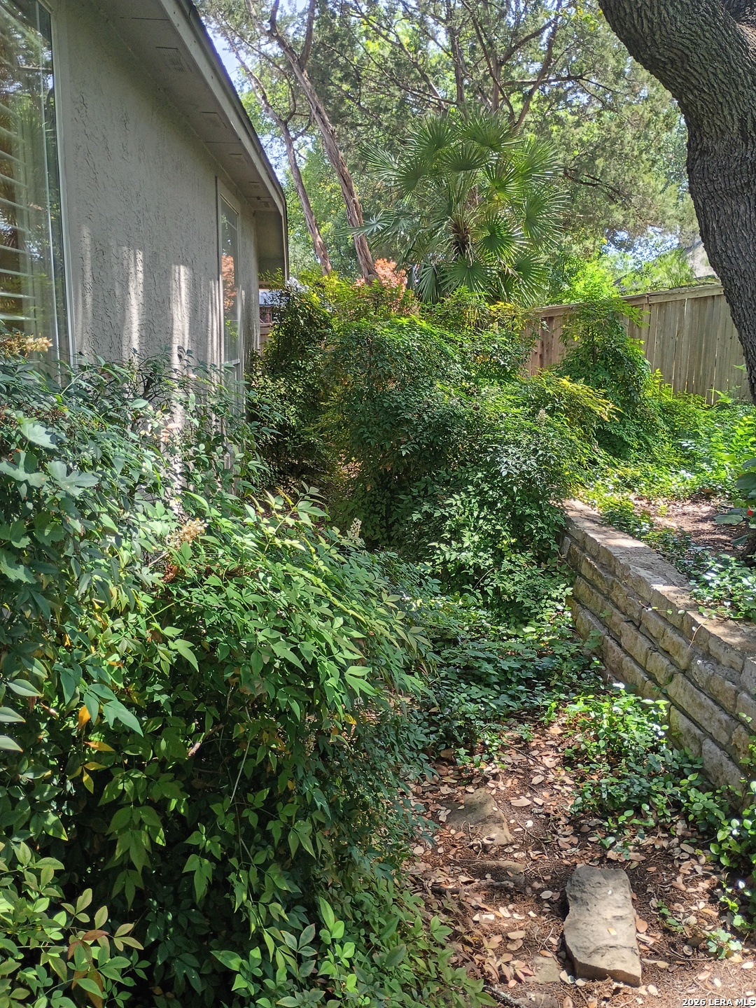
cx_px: 378
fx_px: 844
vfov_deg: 61.7
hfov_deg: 48.2
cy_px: 504
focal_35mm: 29
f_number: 1.8
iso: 102
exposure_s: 1/120
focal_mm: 4.27
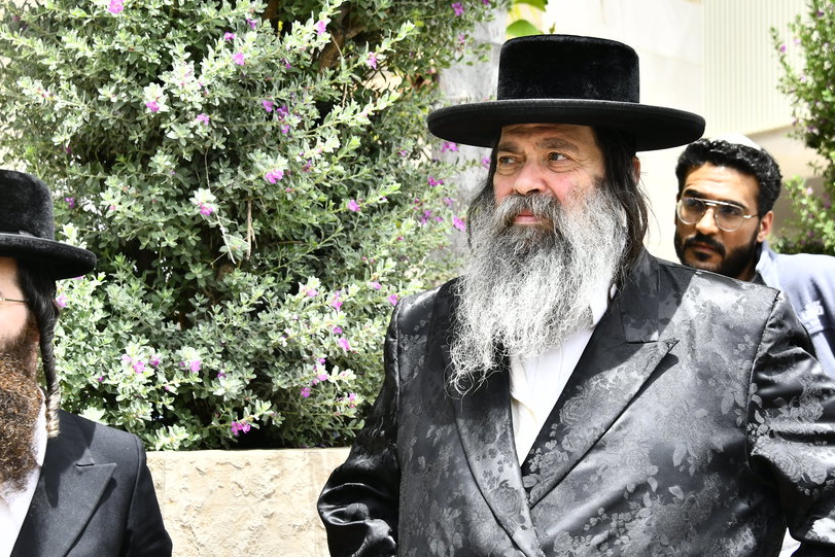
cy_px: 229
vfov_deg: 12.8
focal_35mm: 107
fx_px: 2482
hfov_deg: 19.0
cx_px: 554
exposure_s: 1/250
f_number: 5.6
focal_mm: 62
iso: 160
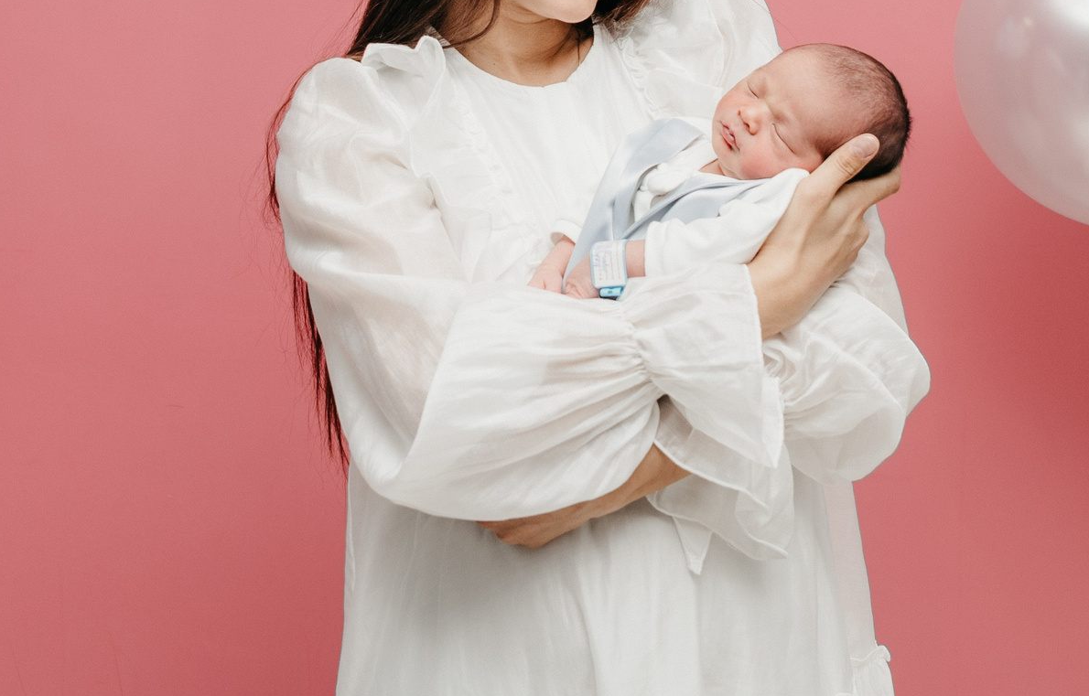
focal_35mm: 64
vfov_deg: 19.4
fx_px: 1912
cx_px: 472
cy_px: -147
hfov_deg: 31.8
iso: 200
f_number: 4
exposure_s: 1/160
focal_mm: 24
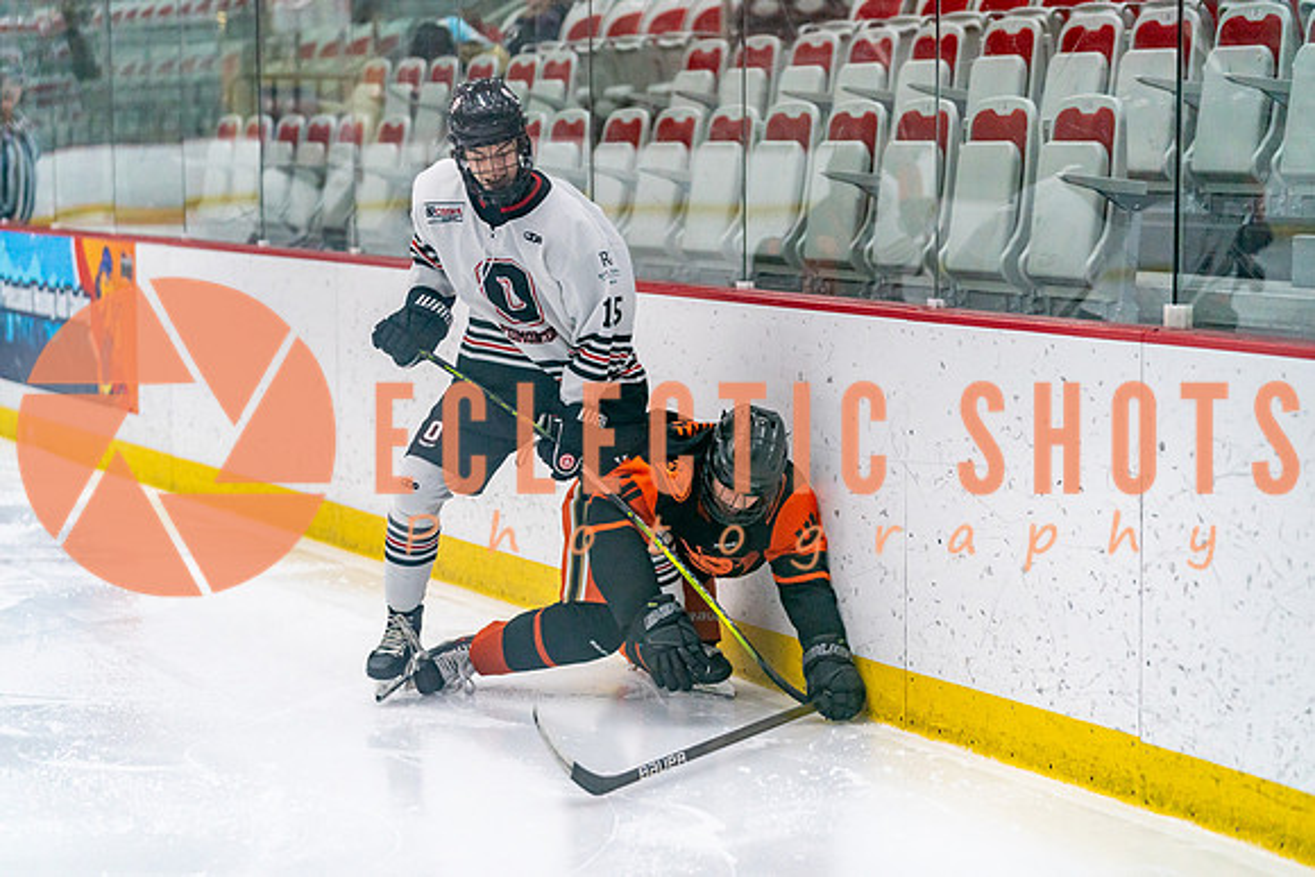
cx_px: 658
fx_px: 3800
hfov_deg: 19.6
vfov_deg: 13.2
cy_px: 438
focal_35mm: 104
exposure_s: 1/1250
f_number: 2.8
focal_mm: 104
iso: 3200
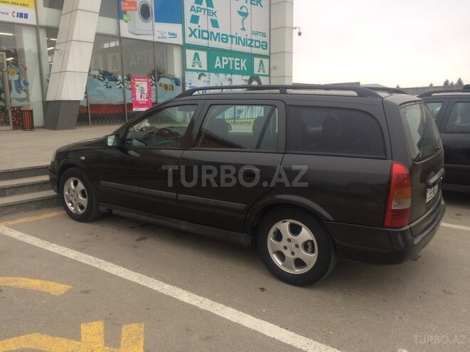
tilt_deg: -10.4
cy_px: 176
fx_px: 394
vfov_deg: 48.2
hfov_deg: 61.7
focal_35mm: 29
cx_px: 235
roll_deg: +3.3
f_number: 2.2
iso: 40
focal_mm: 4.15
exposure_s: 1/100
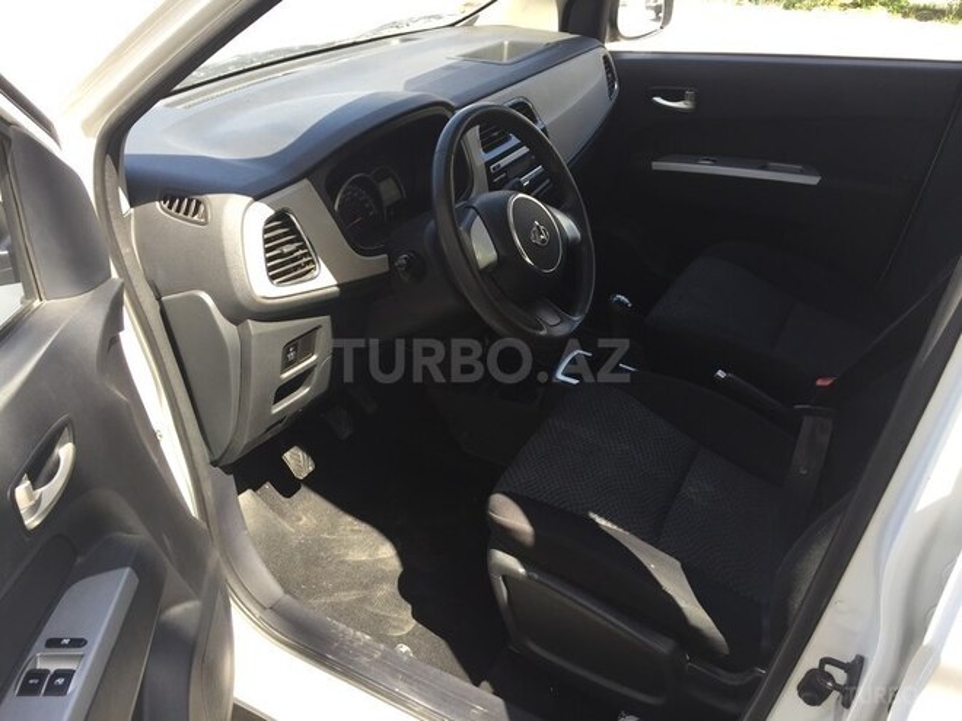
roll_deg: -2.0
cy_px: 360
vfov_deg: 48.2
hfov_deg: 61.7
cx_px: 481
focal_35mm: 29
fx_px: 806
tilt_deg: -31.3
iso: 32
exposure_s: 1/179
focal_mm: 4.15
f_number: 2.2
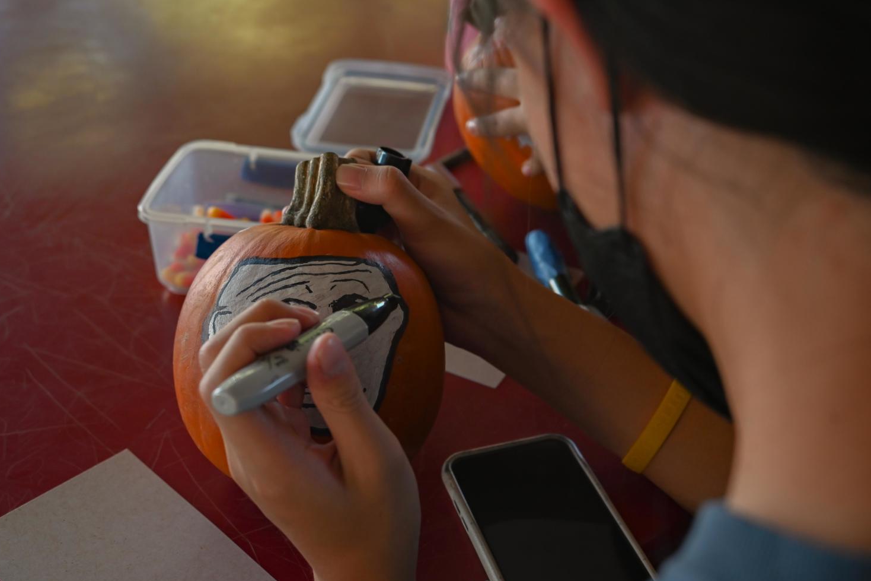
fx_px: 1113
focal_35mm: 46
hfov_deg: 42.7
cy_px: 297
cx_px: 427
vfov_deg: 29.2
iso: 800
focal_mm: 45
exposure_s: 1/160
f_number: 5.3
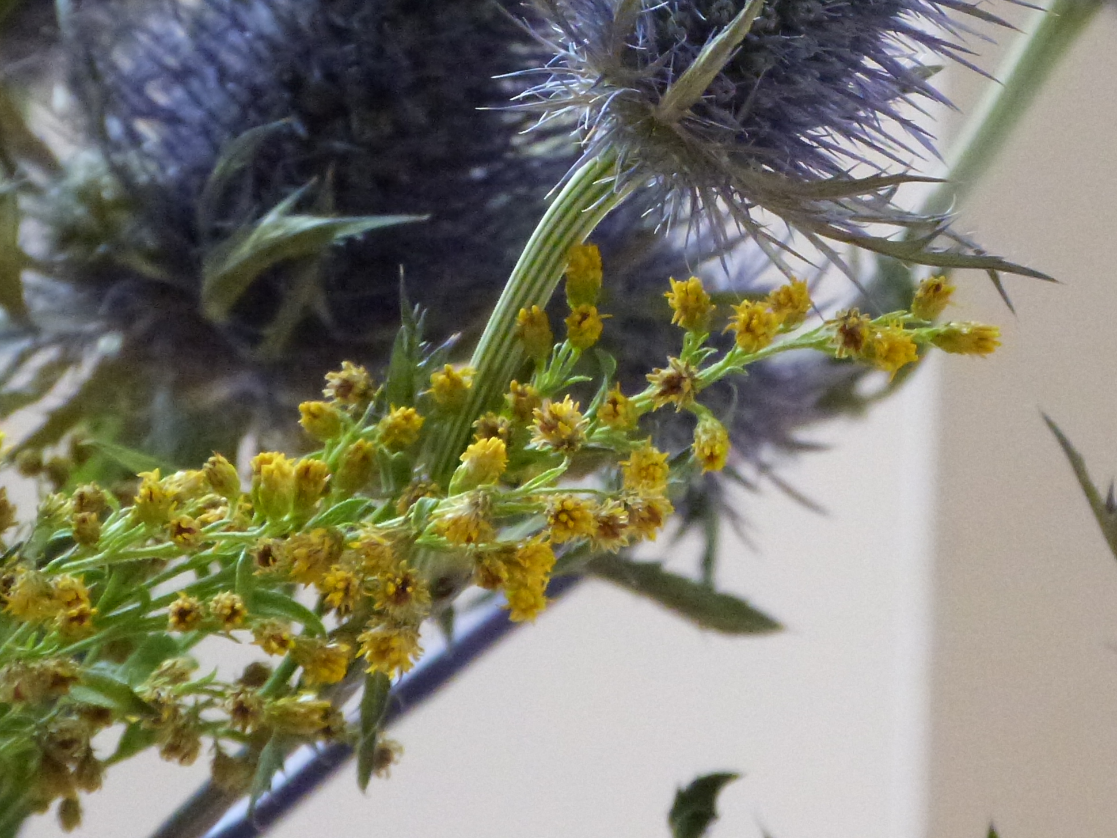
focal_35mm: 534
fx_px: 17231
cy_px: 94
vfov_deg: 2.8
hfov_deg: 3.7
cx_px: 830
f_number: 4
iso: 800
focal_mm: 46.6
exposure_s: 1/50
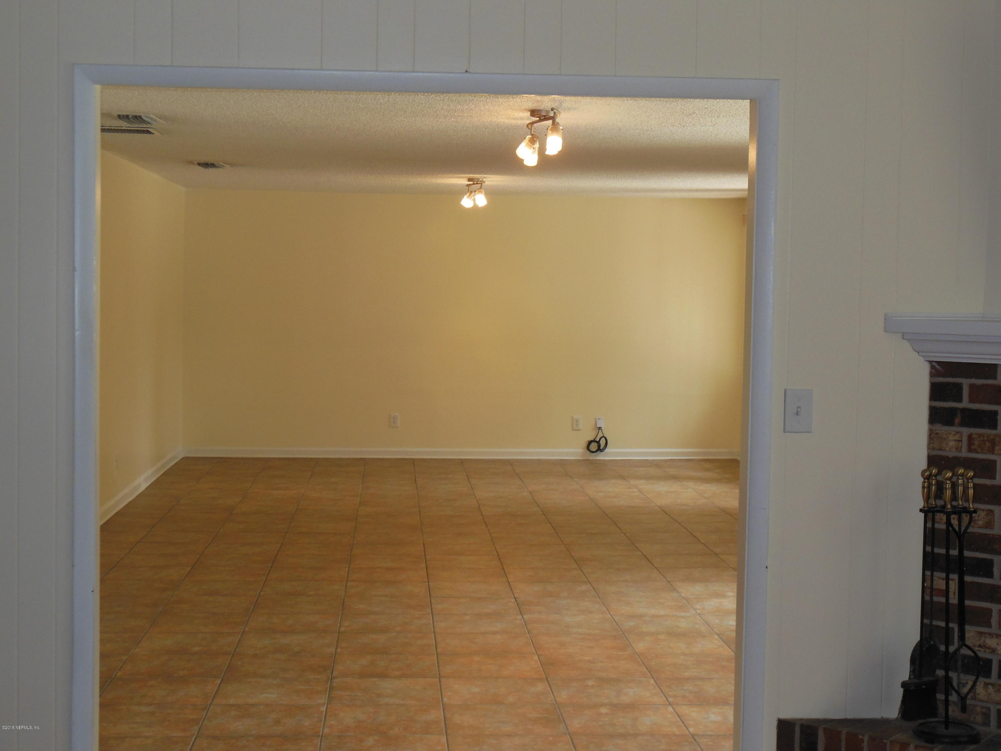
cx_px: 500
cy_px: 376
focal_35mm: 57
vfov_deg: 25.7
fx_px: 1648
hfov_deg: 33.8
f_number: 4.1
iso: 200
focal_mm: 10.2
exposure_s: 1/60
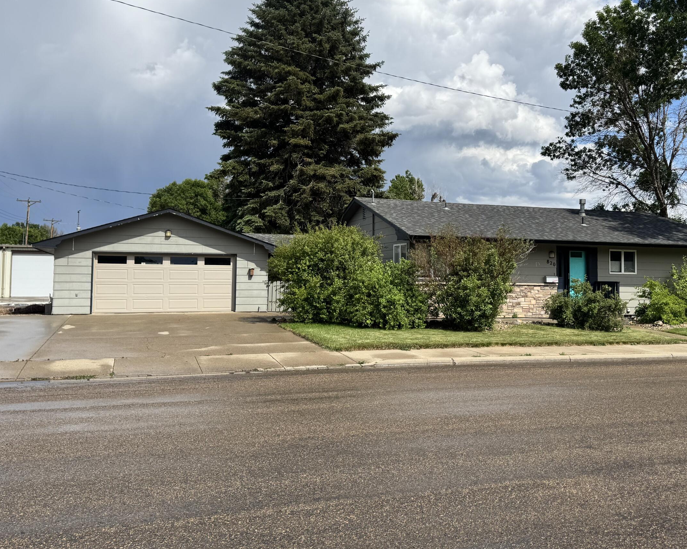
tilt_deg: +2.6
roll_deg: -0.4
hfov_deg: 54.1
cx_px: 379
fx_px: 671
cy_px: 240
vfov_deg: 44.5
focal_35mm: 33
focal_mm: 6.76
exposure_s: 1/7092
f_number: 1.78
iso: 80
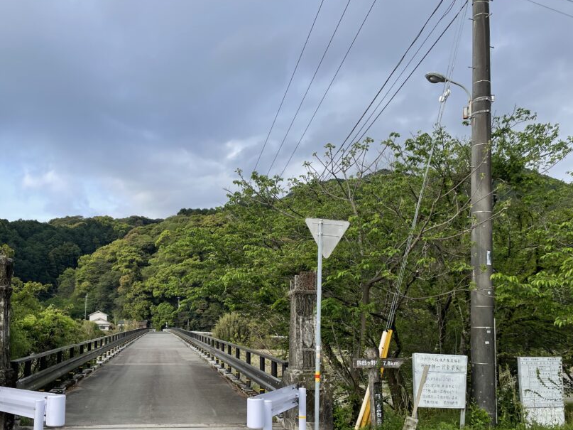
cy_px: 264
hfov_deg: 54.7
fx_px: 546
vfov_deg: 42.7
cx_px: 215
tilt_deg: +7.2
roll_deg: -0.6
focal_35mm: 33
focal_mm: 4.2
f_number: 1.6
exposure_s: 1/1795
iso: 32
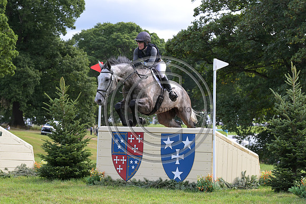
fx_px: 978
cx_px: 153
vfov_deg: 11.9
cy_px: 102
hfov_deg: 17.8
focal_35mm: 115
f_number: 8
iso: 1800
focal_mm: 115
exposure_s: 1/1250
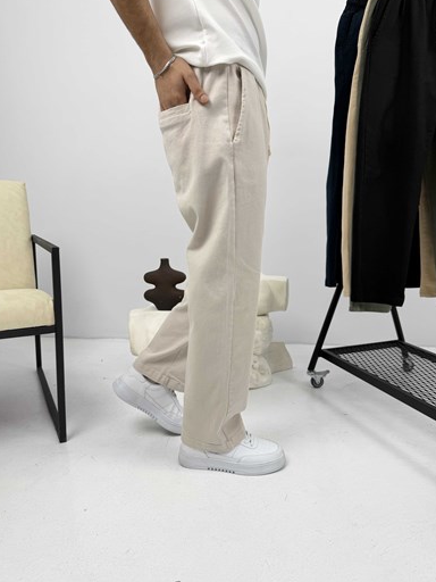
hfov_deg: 54.9
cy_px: 286
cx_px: 217
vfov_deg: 69.4
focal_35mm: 25
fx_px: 420
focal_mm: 6.76
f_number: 1.78
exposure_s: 1/118
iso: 64
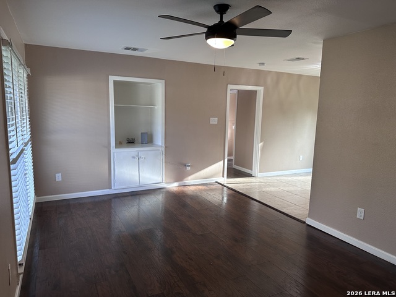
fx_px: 275
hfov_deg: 71.6
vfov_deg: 56.8
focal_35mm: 24
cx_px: 198
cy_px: 148
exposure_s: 1/120
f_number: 1.78
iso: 160
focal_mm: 6.86
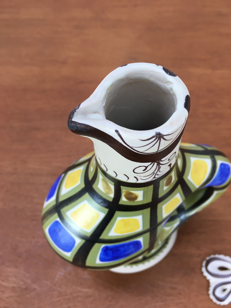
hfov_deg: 48.2
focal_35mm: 29
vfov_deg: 61.7
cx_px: 116
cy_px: 154
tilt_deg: -64.6
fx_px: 258
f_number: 2.2
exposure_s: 1/33
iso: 32
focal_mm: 4.15
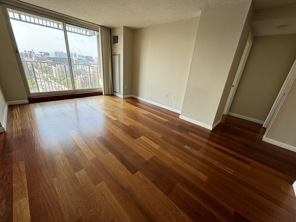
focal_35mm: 14
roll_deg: -5.3
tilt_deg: -22.0
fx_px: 120
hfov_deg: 102.1
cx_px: 148
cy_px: 111
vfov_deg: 85.7
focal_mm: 2.22
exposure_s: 1/99
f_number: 2.2
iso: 50
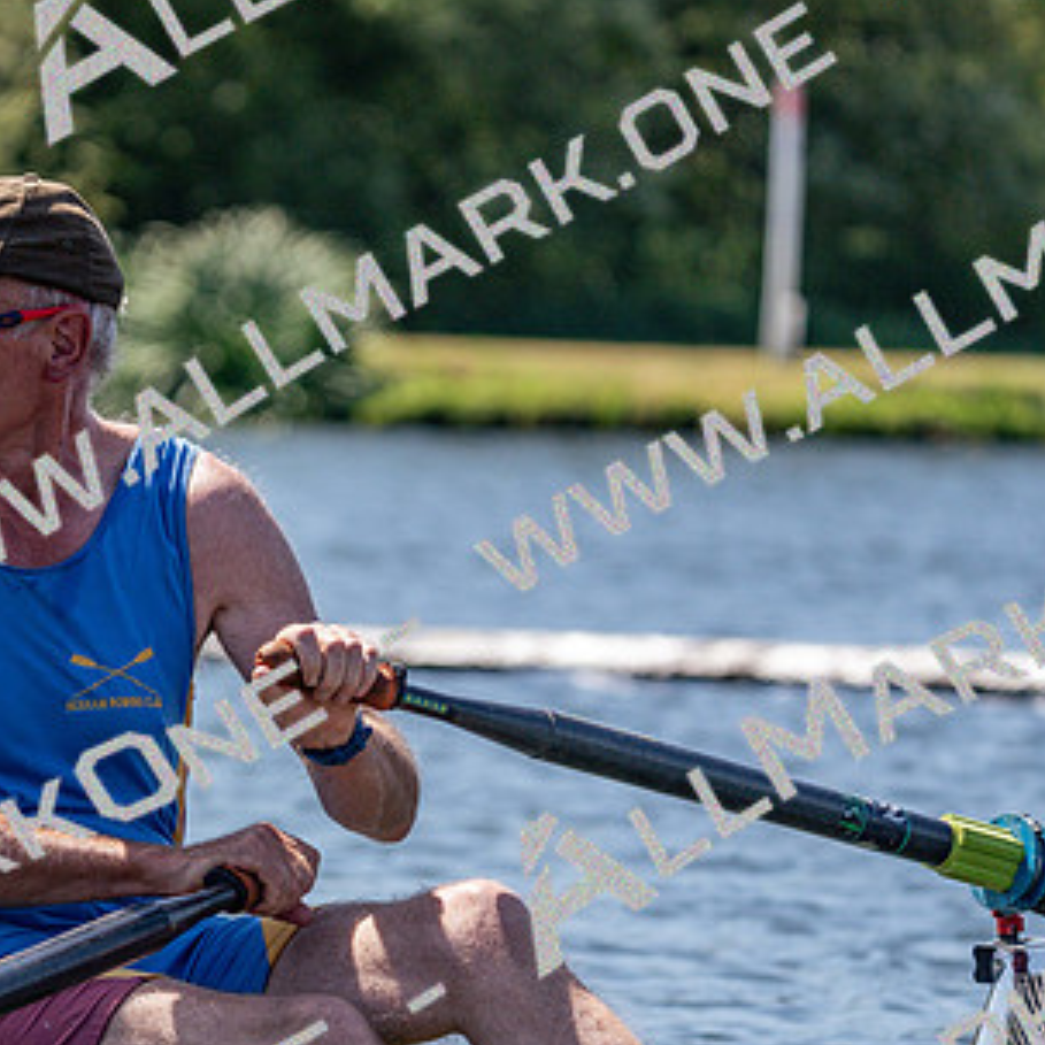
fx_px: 11612
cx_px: 224
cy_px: 650
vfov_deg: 5.2
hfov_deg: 5.1
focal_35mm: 340
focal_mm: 209
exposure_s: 1/2000
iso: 320
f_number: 5.6
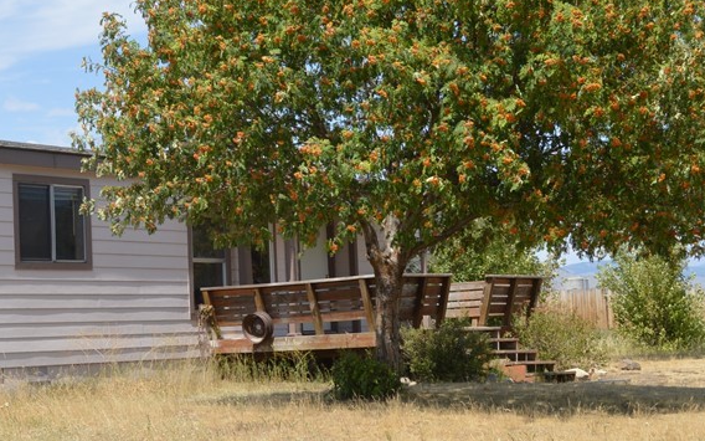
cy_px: 195
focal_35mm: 76
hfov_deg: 27.1
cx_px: 270
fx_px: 1460
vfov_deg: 17.2
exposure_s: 1/200
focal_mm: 26
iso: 100
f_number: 8
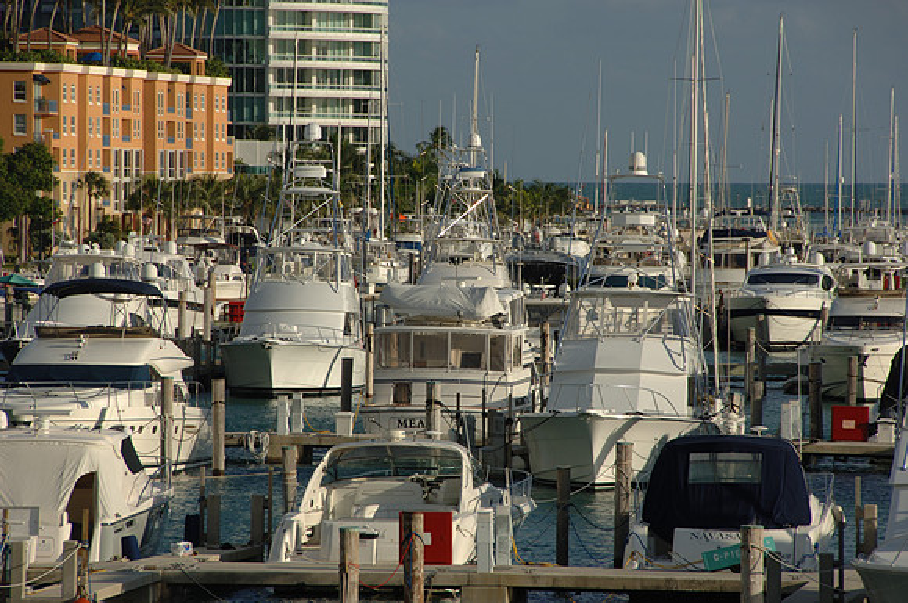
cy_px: 302
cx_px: 454
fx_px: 7556
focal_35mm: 300
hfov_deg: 6.9
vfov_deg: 4.6
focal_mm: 200
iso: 100
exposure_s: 1/320
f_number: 9
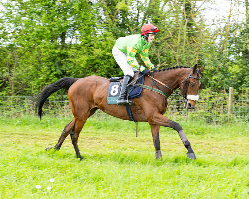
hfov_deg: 19.0
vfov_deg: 15.3
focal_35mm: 101
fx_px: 742
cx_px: 134
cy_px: 90
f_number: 5
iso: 400
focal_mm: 70
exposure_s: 1/500
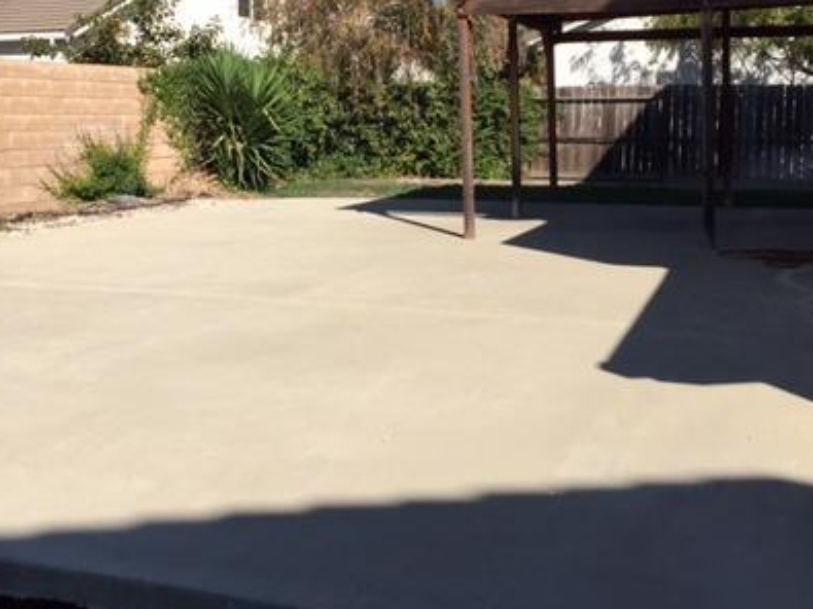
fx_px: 1104
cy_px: 179
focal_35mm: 47
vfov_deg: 30.5
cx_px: 333
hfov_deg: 40.3
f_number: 2.2
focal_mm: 4.15
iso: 32
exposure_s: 1/1883
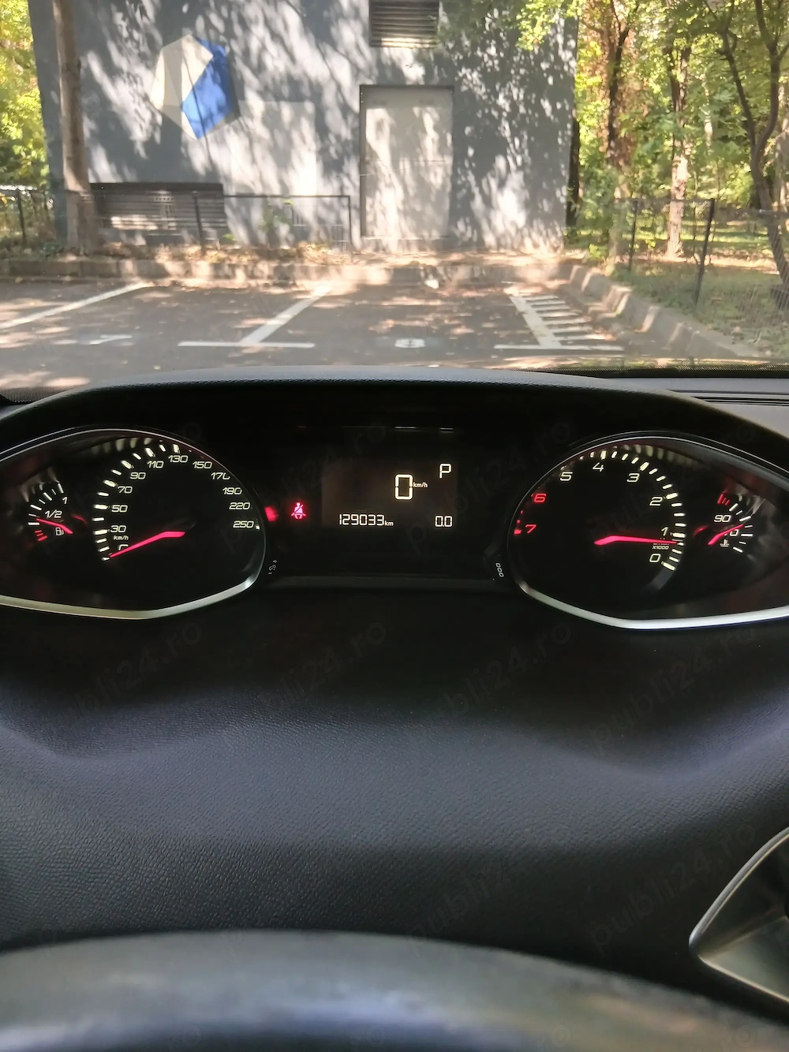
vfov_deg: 67.3
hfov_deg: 53.0
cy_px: 526
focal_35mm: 26
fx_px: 790
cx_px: 394
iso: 125
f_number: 1.8
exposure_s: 1/60
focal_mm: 3.98
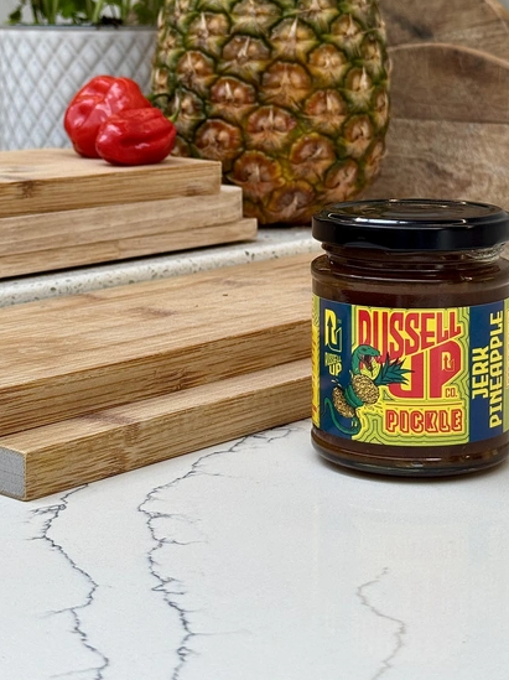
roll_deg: +0.1
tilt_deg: -5.3
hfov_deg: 19.1
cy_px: 162
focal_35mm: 77
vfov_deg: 25.0
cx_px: 285
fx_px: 1511
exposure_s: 1/151
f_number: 1.78
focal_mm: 6.76
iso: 50
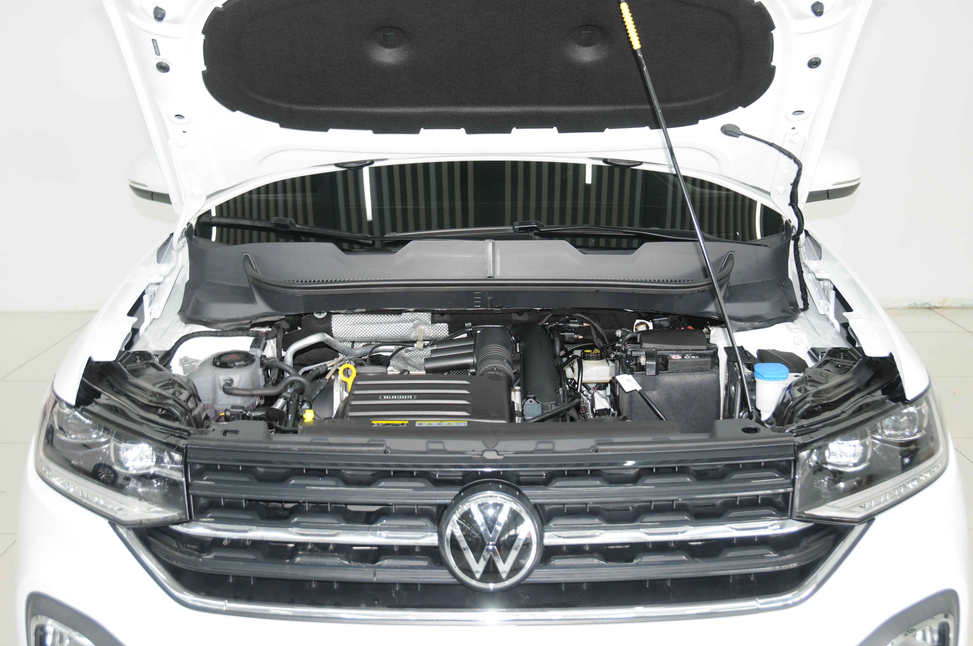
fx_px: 1053
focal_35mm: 39
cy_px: 323
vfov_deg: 34.1
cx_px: 486
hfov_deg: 49.6
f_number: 4.8
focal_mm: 26
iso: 200
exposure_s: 1/10
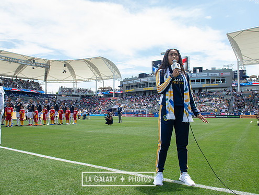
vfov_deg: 51.3
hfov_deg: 65.2
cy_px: 100
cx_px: 119
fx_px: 202
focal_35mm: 27
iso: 200
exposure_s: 1/400
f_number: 5.6
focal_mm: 24
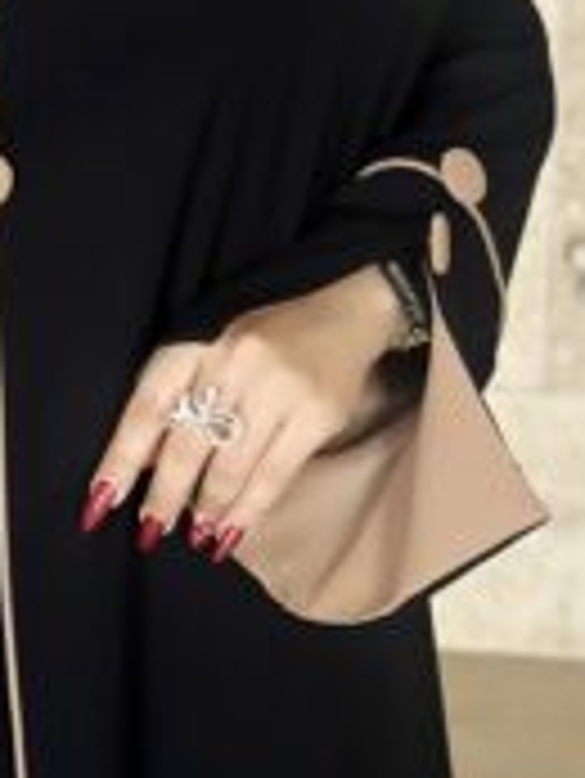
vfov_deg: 17.7
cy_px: 279
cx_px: 81
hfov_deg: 13.3
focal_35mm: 111
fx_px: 2498
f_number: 1.78
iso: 125
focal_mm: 6.86
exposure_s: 1/60
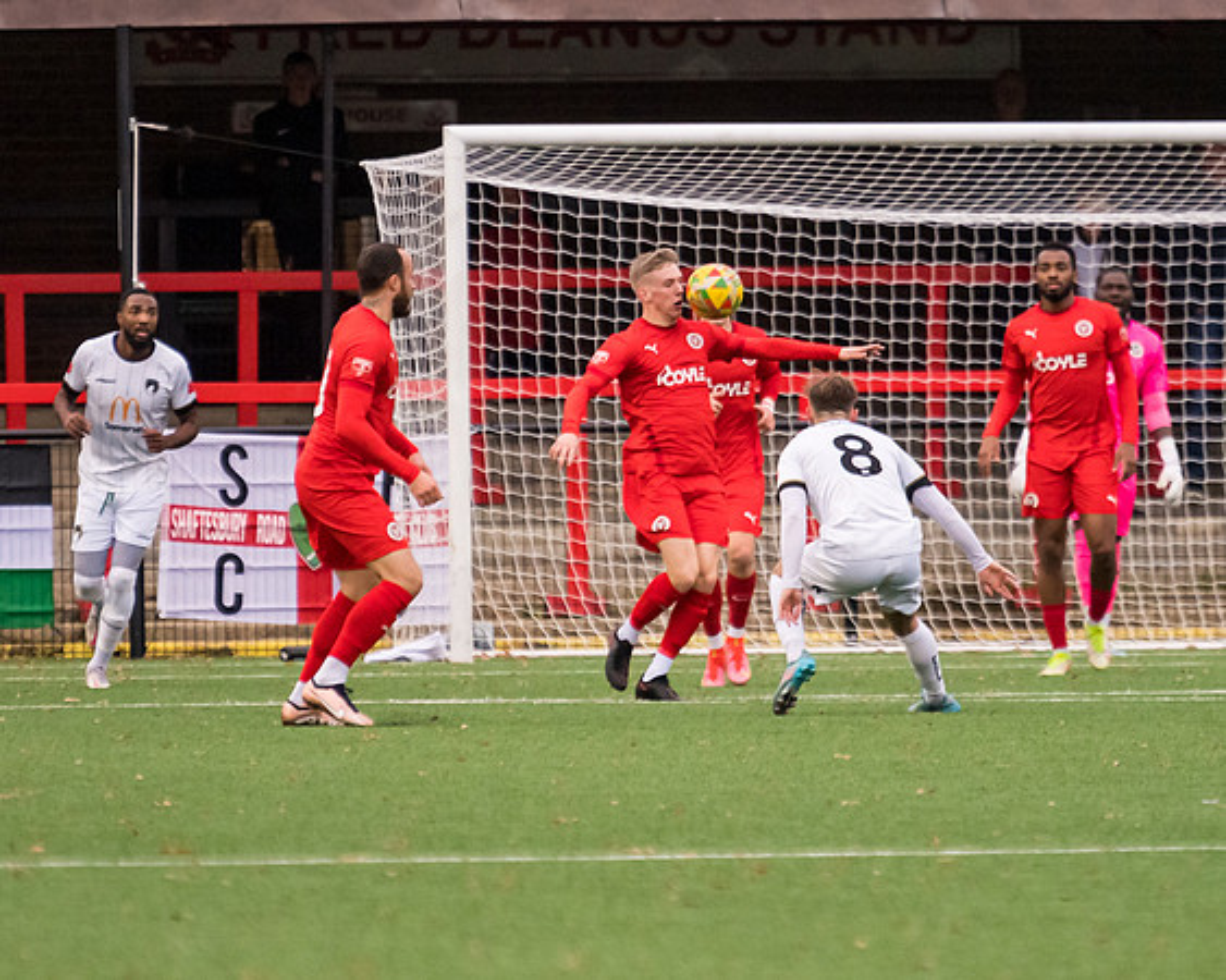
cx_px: 649
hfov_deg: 3.2
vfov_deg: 2.6
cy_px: 540
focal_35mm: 604
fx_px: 21925
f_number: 4
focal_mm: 280
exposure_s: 1/1000
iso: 2000
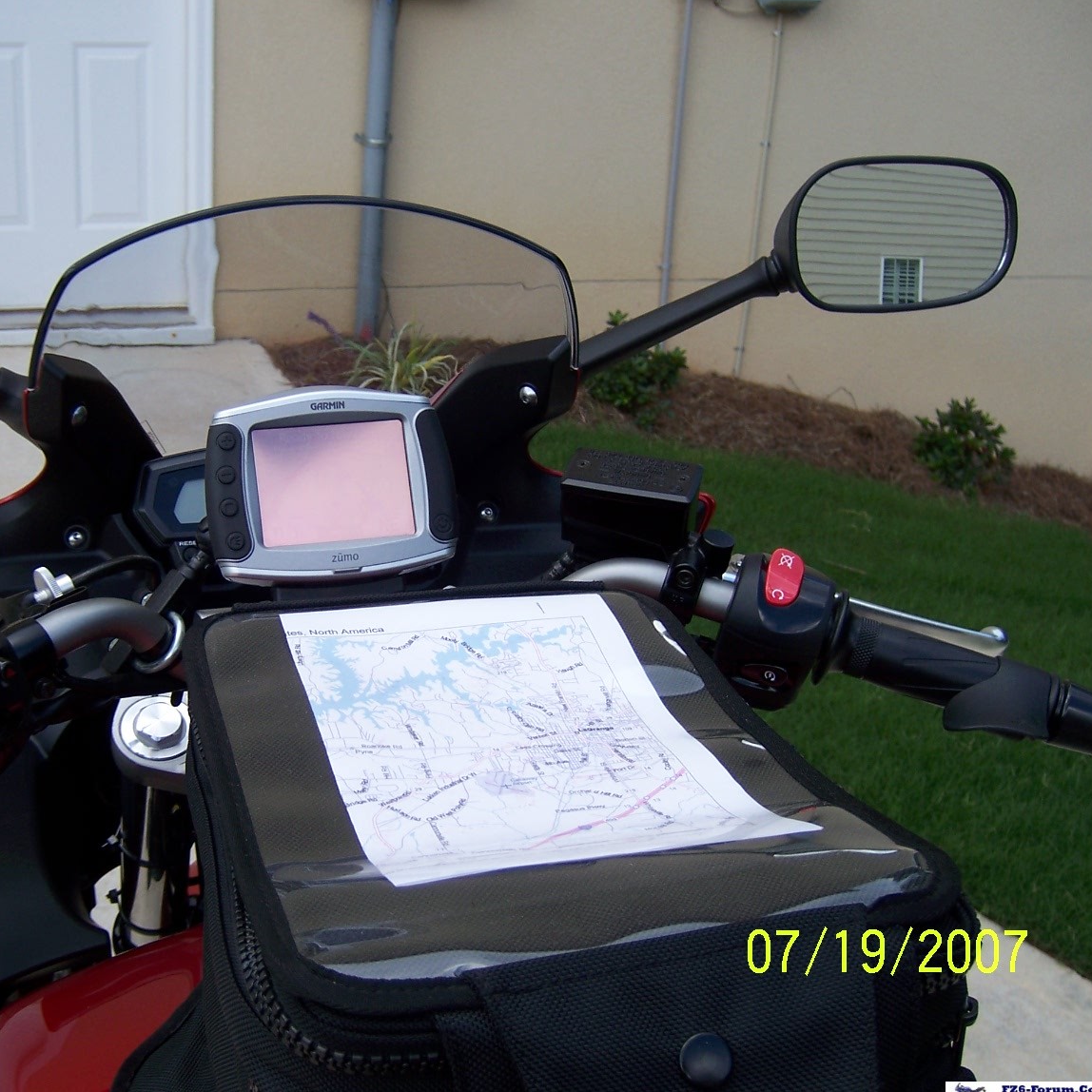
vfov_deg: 39.2
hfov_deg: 38.8
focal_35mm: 43
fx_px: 1535
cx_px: 372
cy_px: 552
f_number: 2.8
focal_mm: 6.2
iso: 80
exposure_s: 1/500
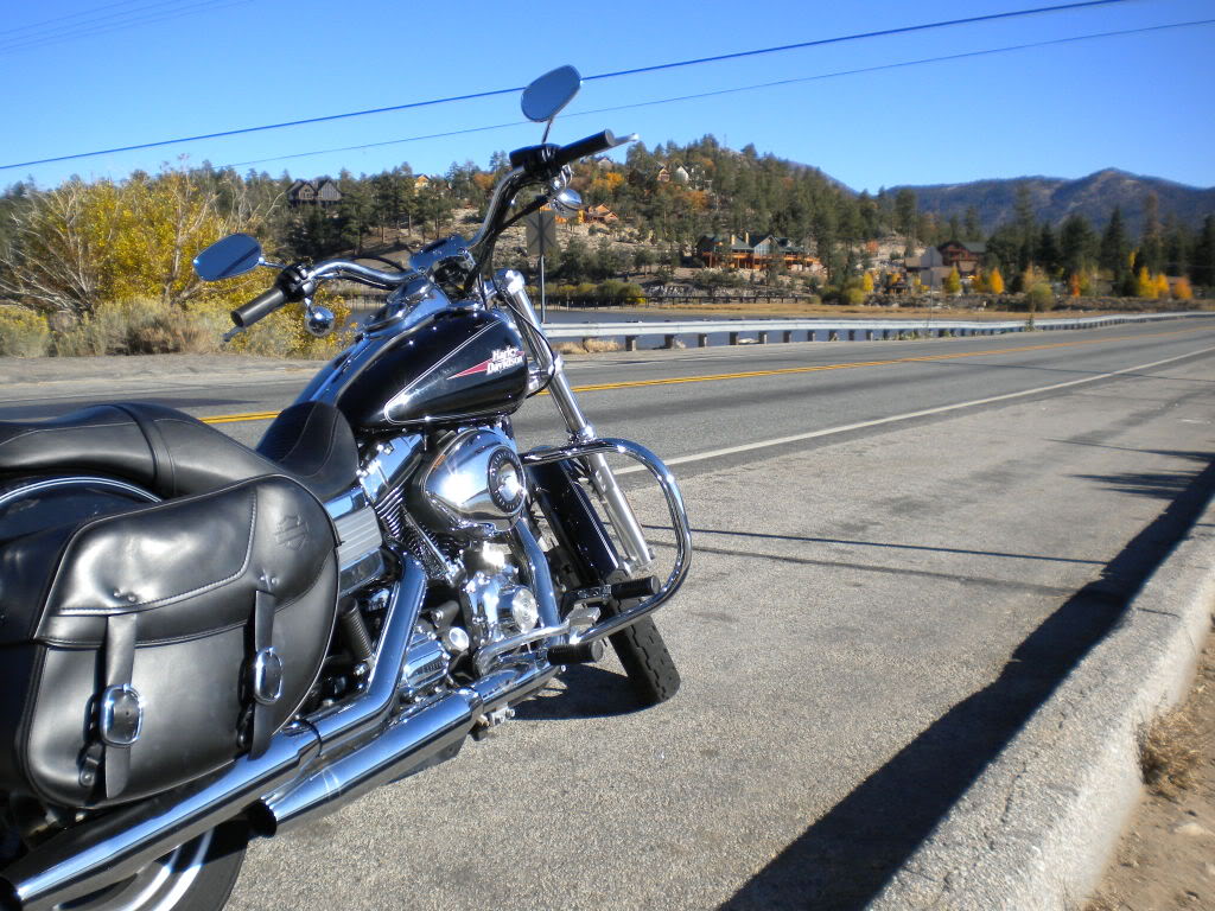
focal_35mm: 35
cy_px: 456
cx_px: 608
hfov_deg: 52.6
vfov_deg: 40.7
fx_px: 1228
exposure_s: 1/546
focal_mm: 6.3
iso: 80
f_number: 4.6
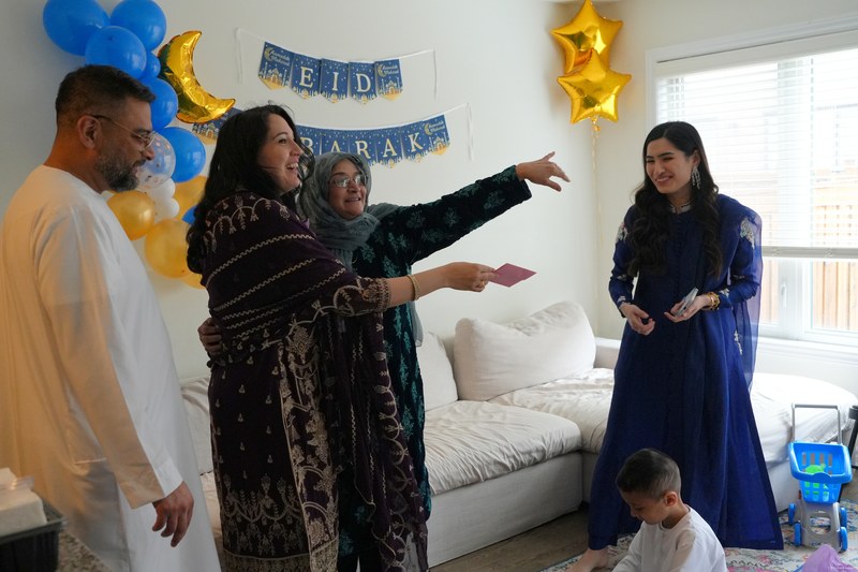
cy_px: 286
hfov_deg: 51.3
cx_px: 429
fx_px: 894
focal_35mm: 38
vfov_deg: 35.5
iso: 2500
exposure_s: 1/160
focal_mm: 25
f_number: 4
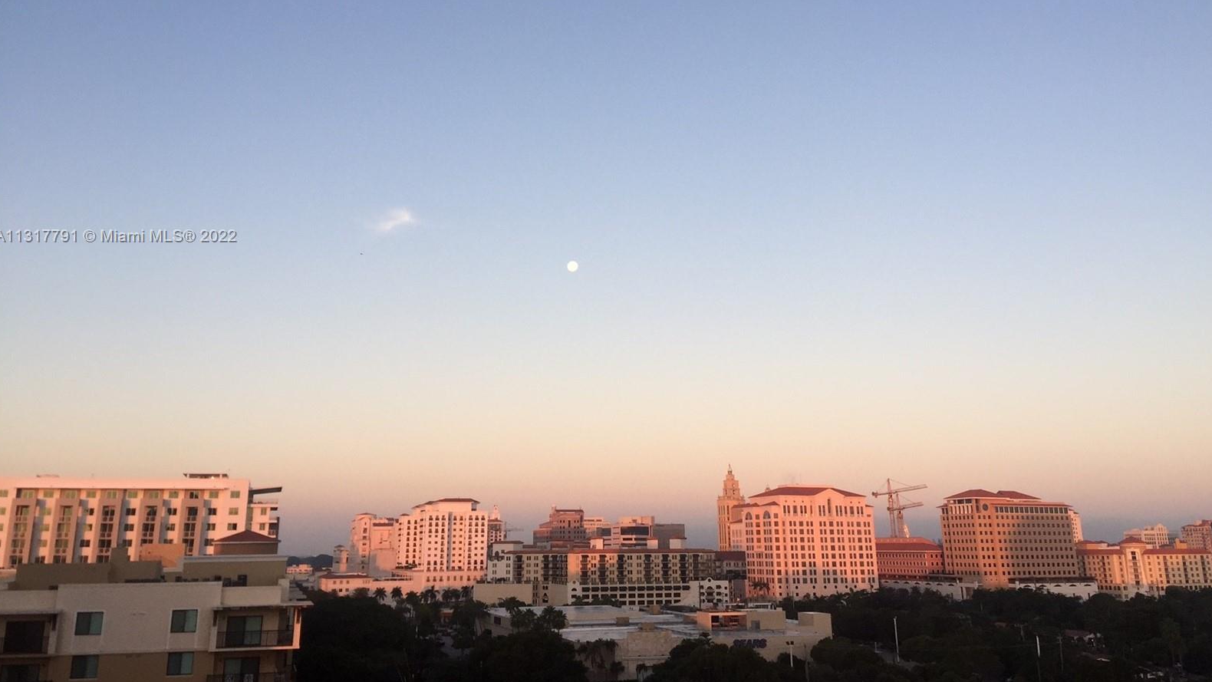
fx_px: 1028
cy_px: 237
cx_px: 604
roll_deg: -0.2
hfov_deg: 61.0
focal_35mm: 32
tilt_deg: +15.5
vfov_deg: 36.4
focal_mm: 4.15
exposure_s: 1/391
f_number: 2.2
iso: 32
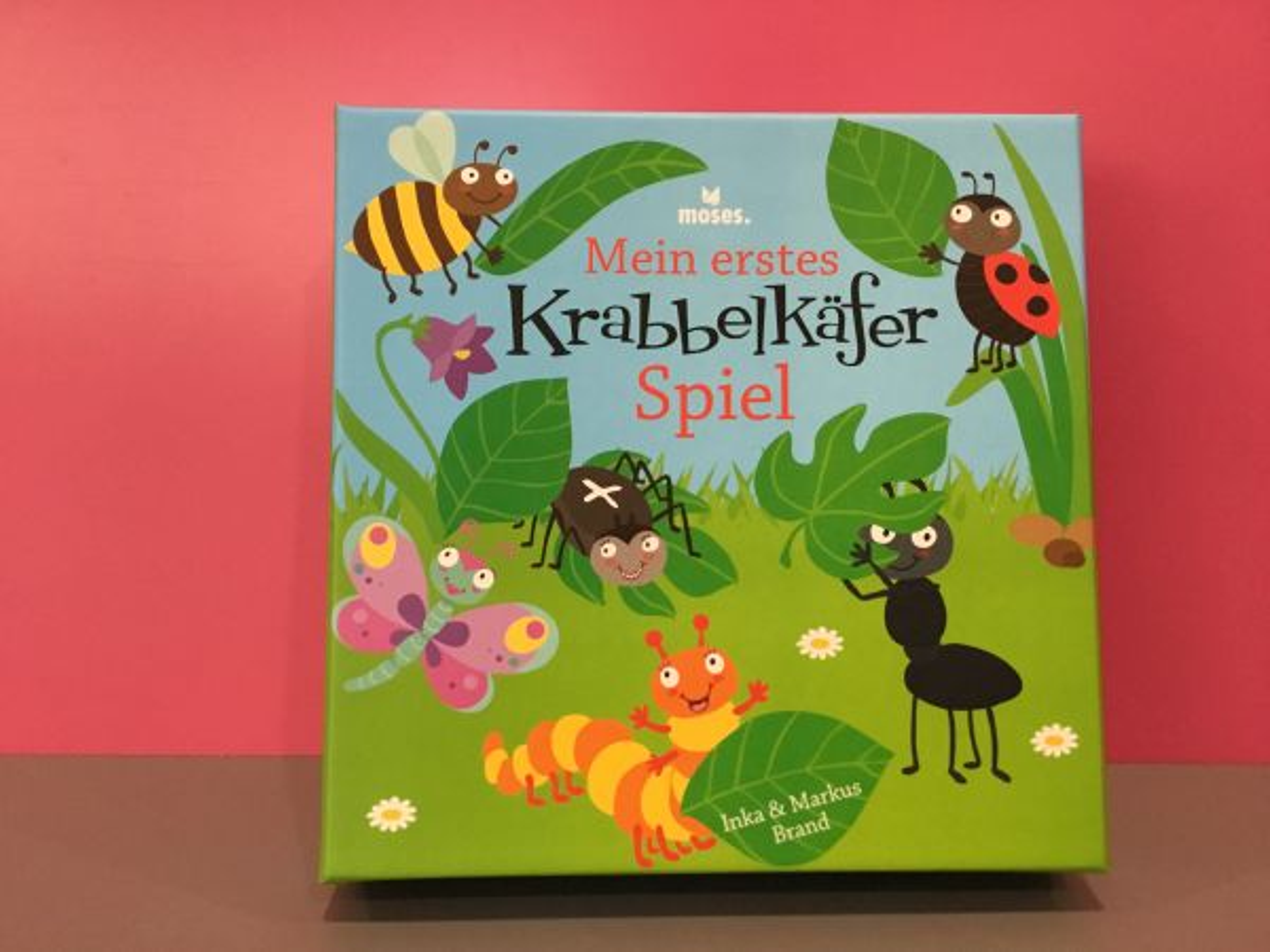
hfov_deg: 58.4
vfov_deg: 45.4
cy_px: 476
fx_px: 1137
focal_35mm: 31
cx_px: 635
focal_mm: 3.3
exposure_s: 1/25
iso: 200
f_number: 2.4
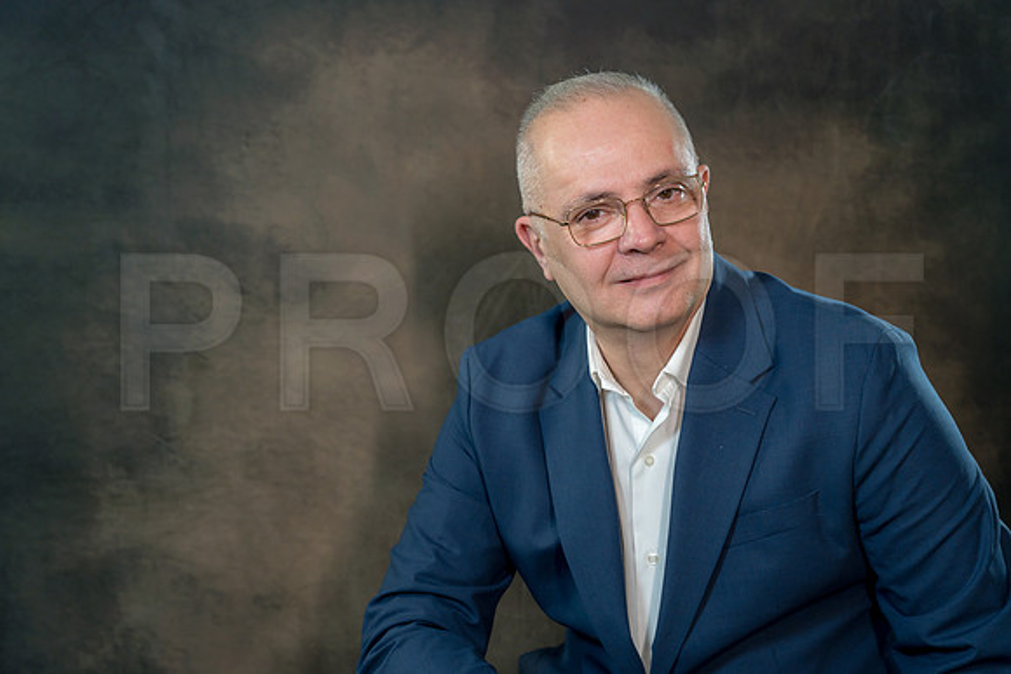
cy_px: 337
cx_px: 506
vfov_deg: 21.6
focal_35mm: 63
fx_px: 1770
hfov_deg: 31.9
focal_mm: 63
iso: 250
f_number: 5
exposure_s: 1/100
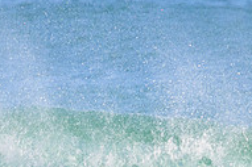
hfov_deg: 0.8
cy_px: 220
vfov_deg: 0.6
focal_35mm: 2434
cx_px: 95
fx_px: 17023
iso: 2000
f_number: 11
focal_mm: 800
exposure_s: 1/2000
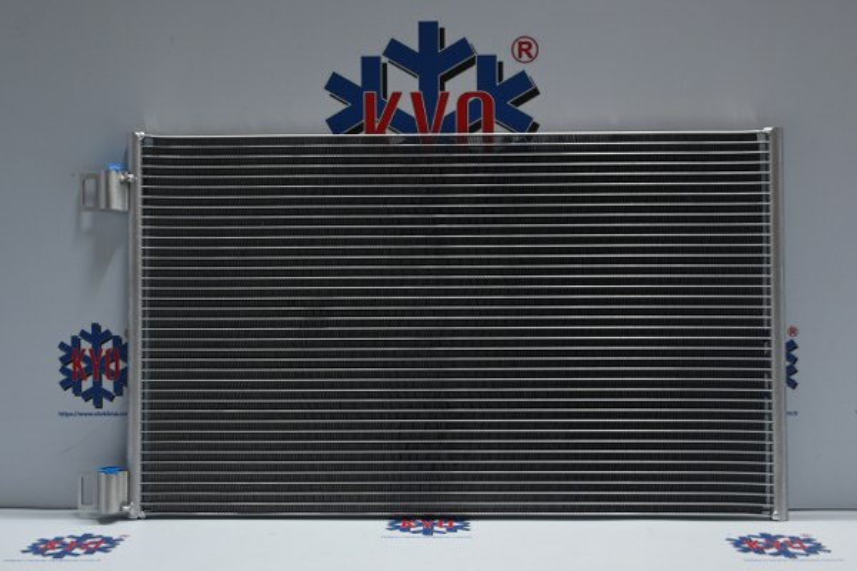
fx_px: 1071
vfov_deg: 29.9
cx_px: 428
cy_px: 286
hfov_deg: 43.6
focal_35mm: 45
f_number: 4.8
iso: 450
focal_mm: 30
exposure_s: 1/50
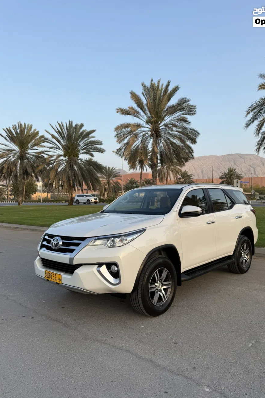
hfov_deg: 49.4
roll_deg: -0.1
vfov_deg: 69.4
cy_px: 205
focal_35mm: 26
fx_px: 287
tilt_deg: -1.4
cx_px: 149
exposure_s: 1/878
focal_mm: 6.76
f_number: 1.78
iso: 80
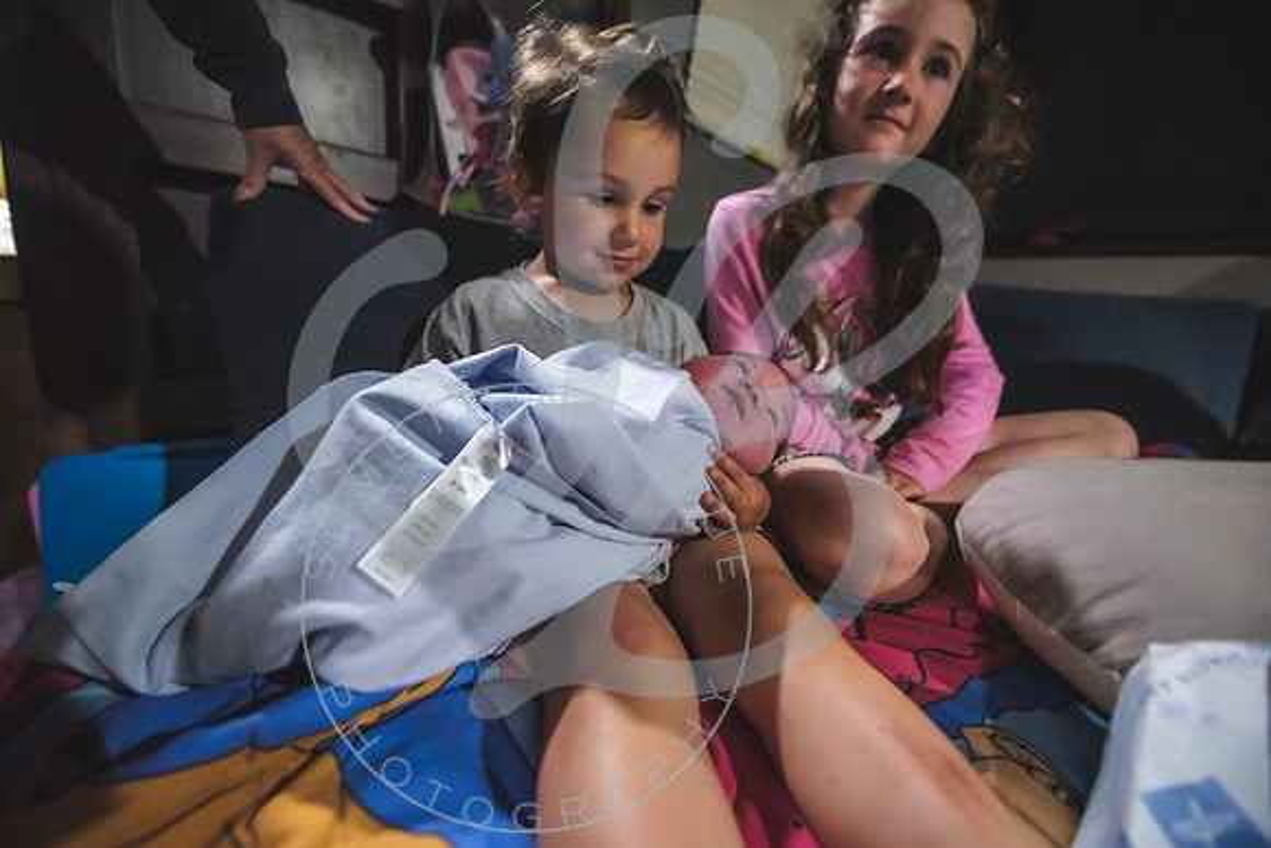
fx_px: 494
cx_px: 636
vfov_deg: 81.2
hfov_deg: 104.2
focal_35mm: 14
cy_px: 424
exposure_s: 1/60
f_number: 2.8
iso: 2000
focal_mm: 14
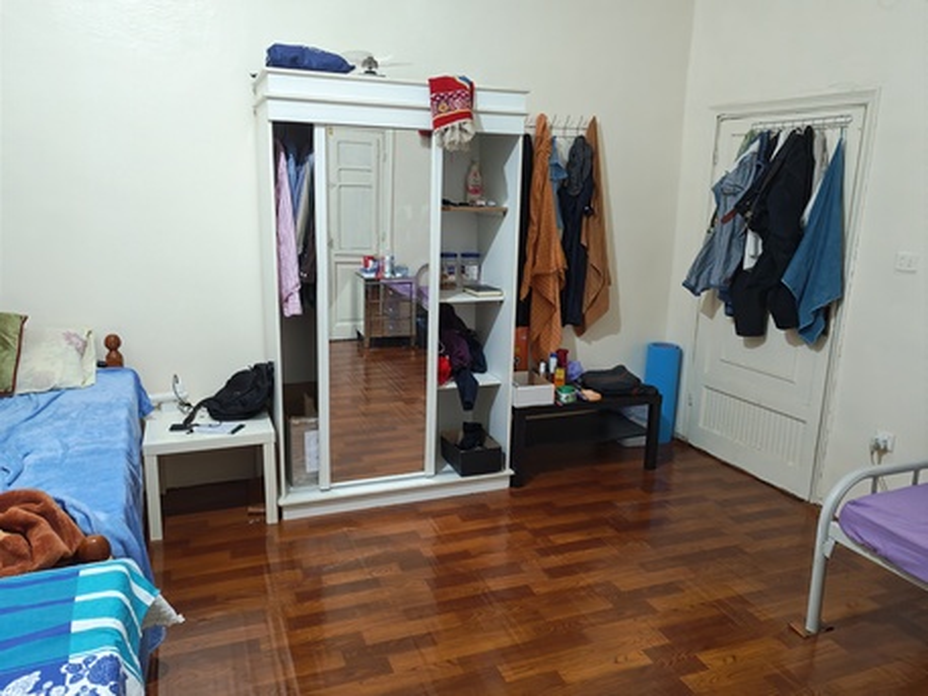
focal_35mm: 27
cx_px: 464
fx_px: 724
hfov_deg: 65.3
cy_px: 348
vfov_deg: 51.4
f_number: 1.9
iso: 2500
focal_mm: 6.12
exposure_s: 1/30
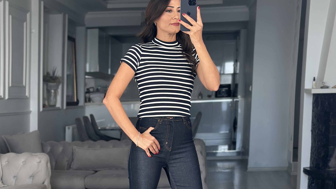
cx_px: 167
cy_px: 141
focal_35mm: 70
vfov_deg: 17.1
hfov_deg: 30.2
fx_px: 624
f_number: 1.78
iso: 100
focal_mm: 6.86
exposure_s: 1/171
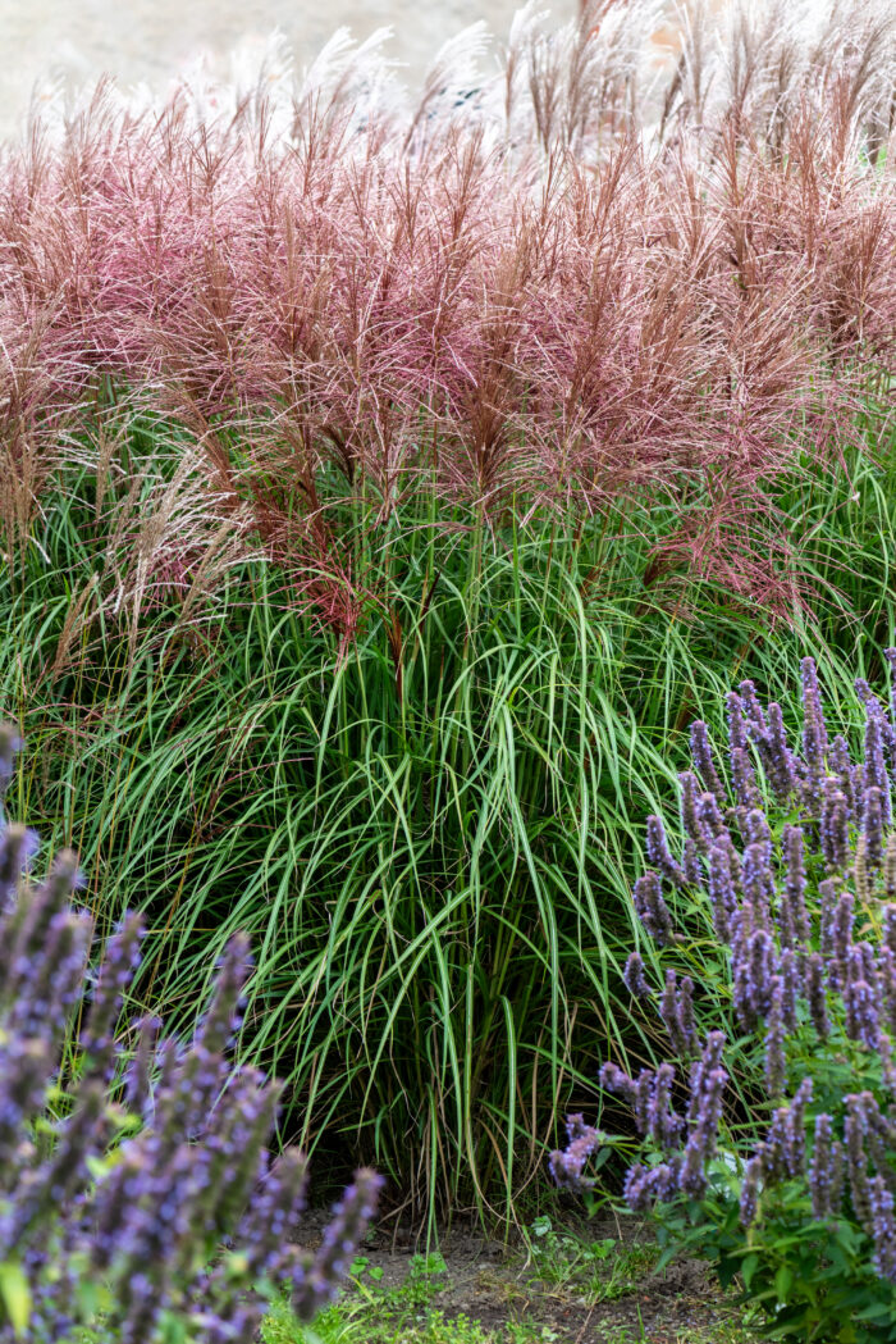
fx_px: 3917
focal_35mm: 105
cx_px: 448
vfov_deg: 19.5
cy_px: 672
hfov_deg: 13.0
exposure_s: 1/400
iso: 400
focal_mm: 105
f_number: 5.6
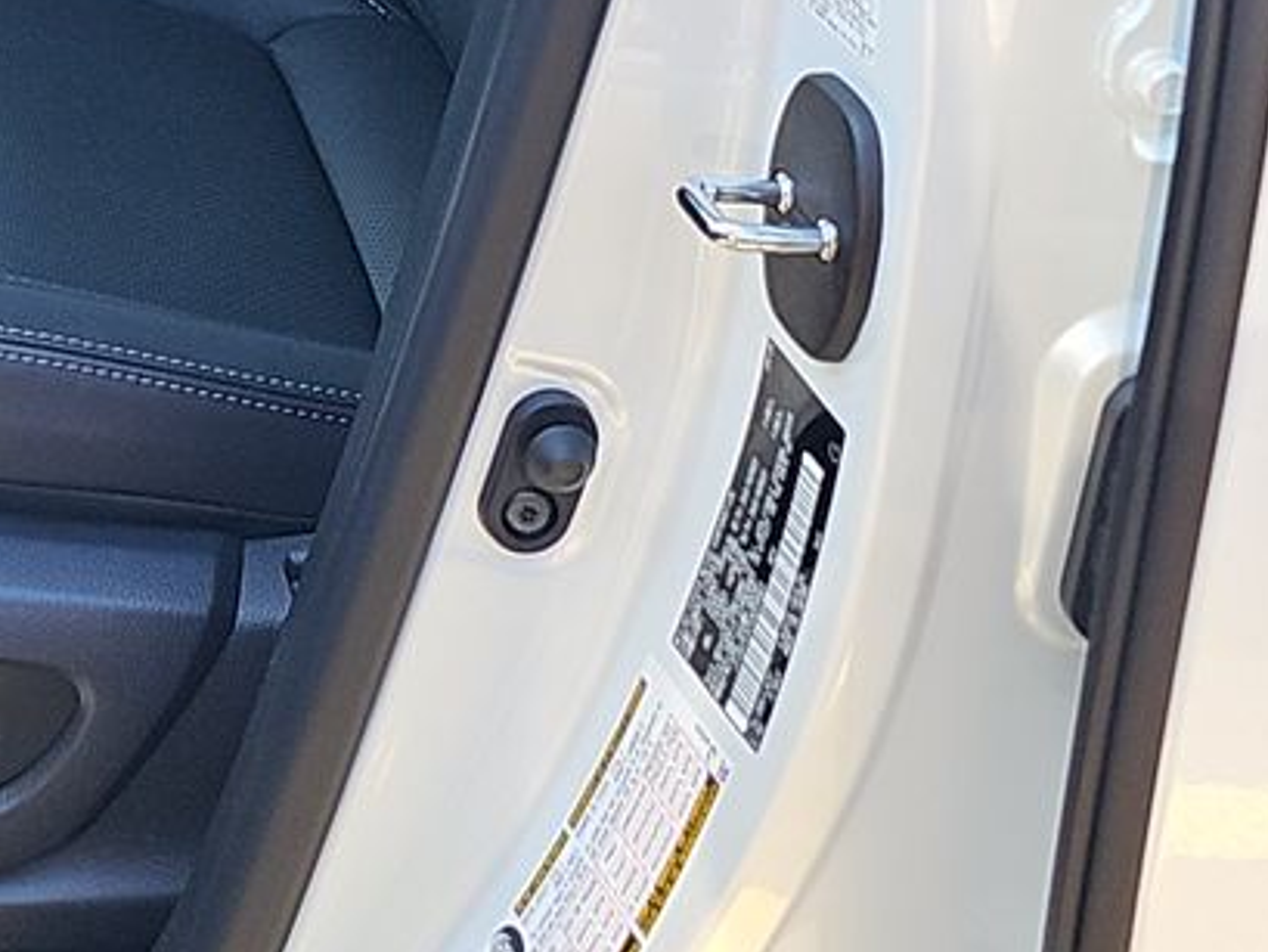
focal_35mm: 90
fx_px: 3298
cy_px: -605
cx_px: -400
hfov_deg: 19.9
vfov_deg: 14.9
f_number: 1.7
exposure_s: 1/59
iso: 66
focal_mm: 6.3
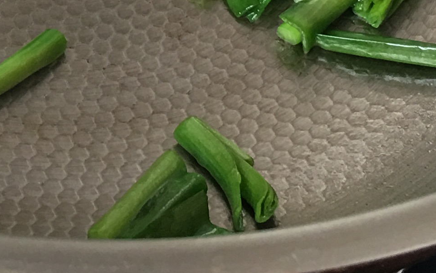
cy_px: -196
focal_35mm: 129
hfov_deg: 15.8
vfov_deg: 9.7
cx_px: -10
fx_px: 1533
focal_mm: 4.15
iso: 40
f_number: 2.2
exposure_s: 1/17
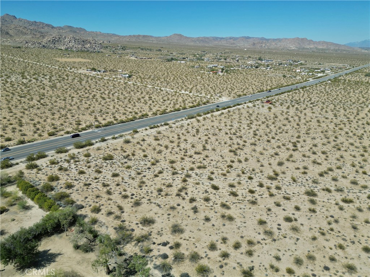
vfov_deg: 56.8
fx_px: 257
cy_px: 138
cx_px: 185
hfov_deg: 71.6
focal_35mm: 24
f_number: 1.7
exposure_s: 1/4000
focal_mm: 6.72
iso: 110
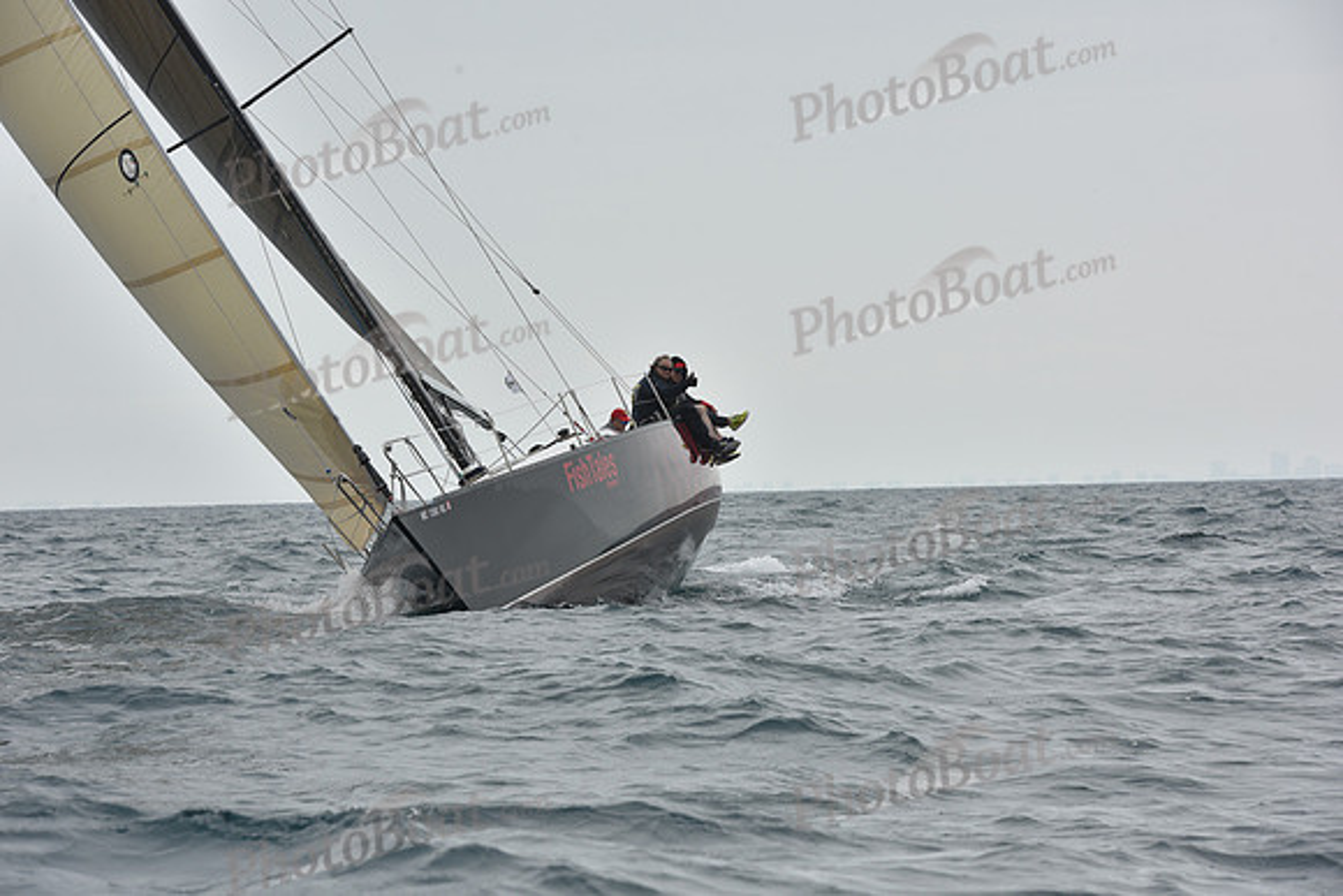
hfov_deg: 12.8
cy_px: 448
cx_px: 672
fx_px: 5970
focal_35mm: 160
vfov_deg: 8.6
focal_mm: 160
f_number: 11
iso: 250
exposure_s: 1/800
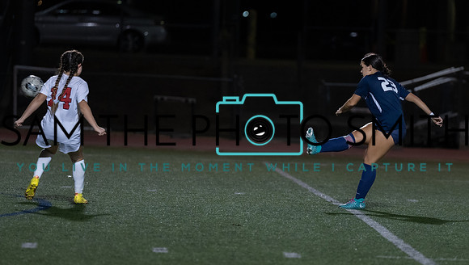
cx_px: 315
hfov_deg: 7.7
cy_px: 145
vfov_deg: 4.3
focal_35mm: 281
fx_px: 3494
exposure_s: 1/1000
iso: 5000
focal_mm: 200
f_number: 3.2
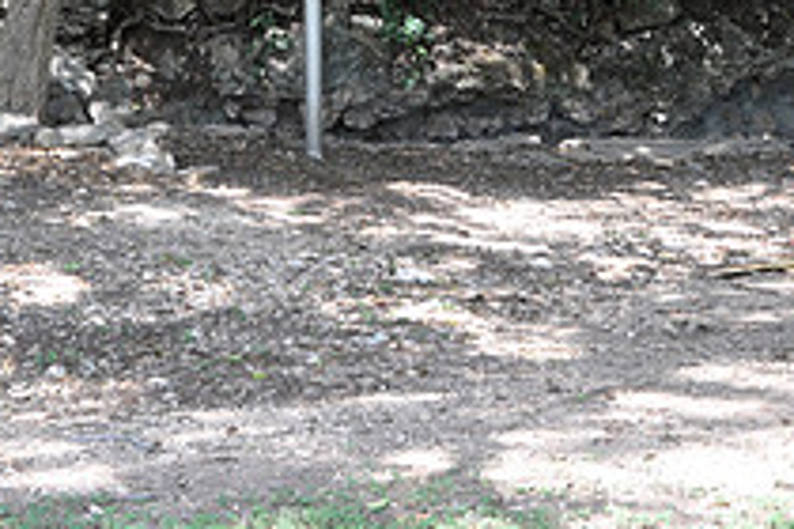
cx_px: 314
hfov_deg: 16.5
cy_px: -100
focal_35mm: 124
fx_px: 2735
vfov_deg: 10.9
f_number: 5.6
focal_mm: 30
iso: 220
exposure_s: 1/30
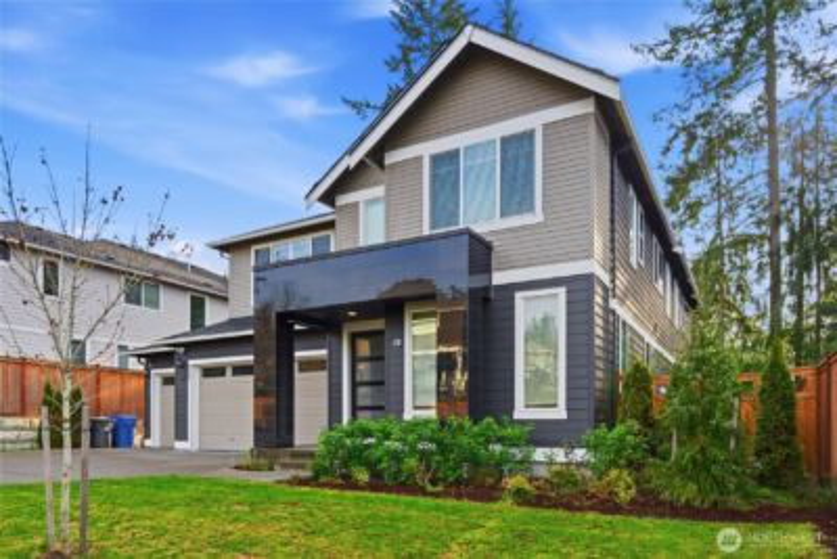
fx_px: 535
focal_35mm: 23
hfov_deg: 76.1
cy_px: 280
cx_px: 418
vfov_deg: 55.1
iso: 100
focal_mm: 23
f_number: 11
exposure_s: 1/160
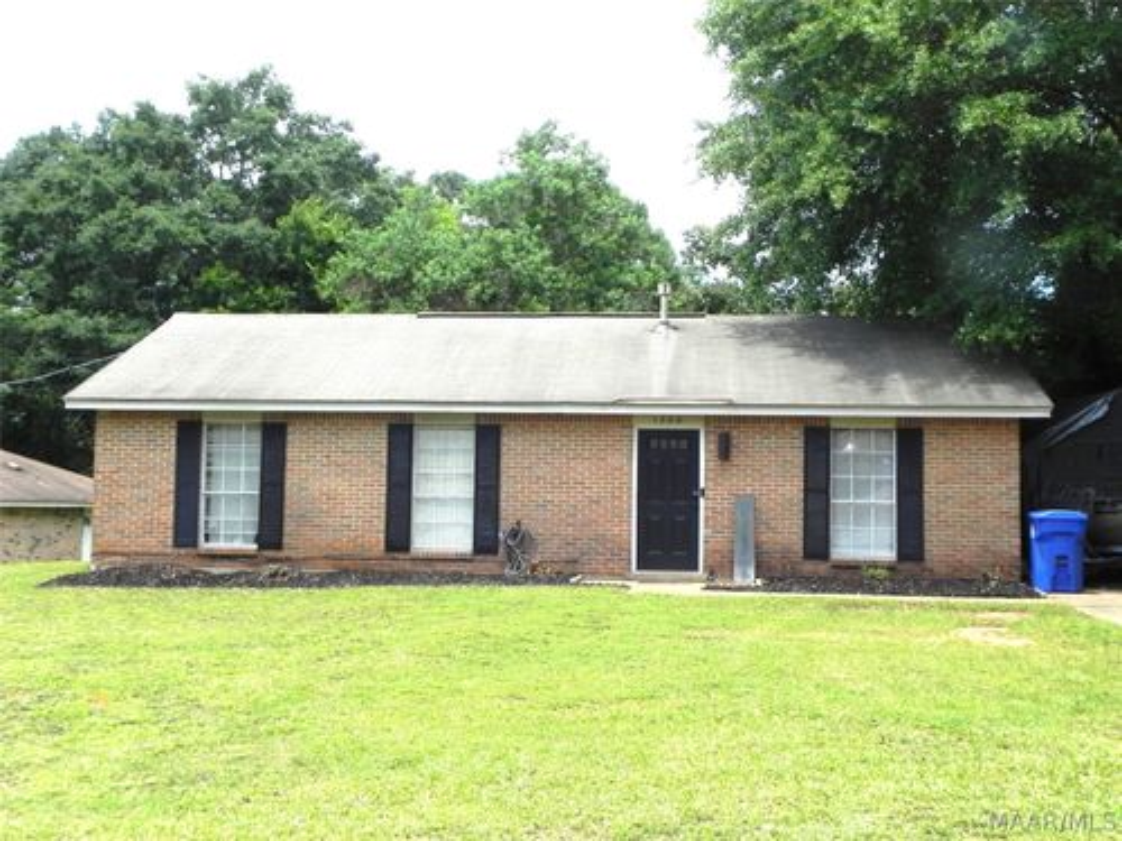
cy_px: 420
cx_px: 561
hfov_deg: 41.2
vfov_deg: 31.5
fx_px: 1491
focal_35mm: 46
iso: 160
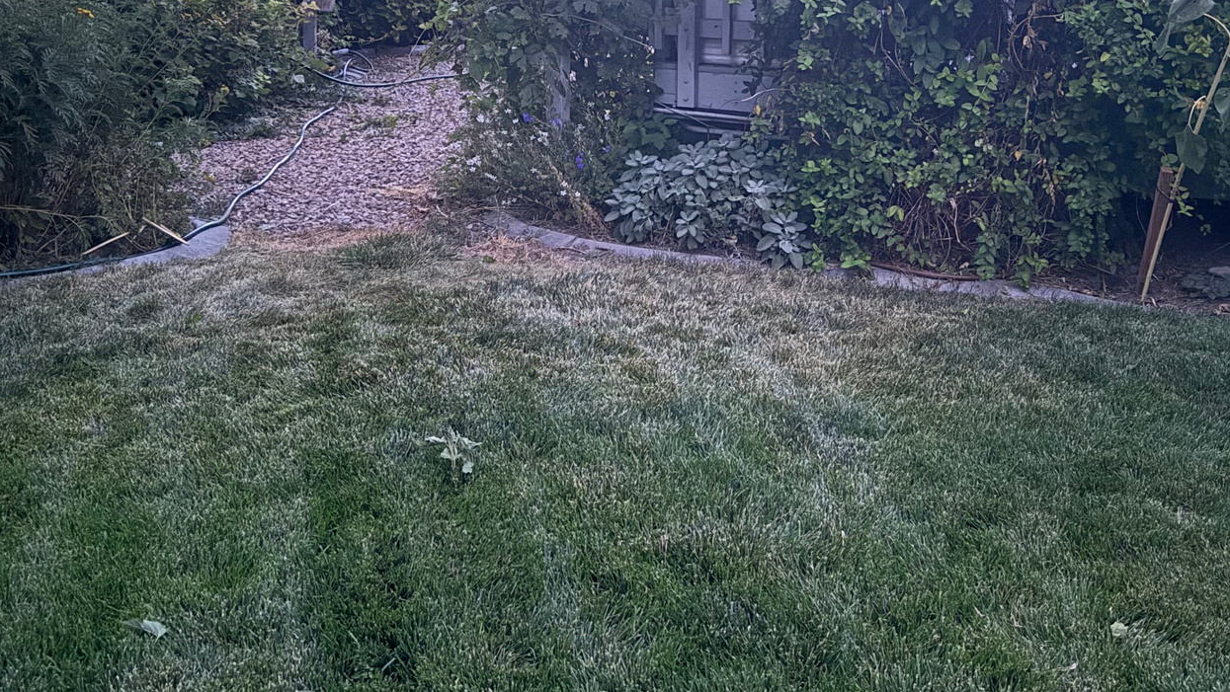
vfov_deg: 26.9
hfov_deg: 47.2
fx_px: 1403
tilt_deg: -8.1
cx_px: 701
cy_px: 86
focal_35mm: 43
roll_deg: -0.6
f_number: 1.78
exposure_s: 1/9
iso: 2000
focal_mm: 6.76
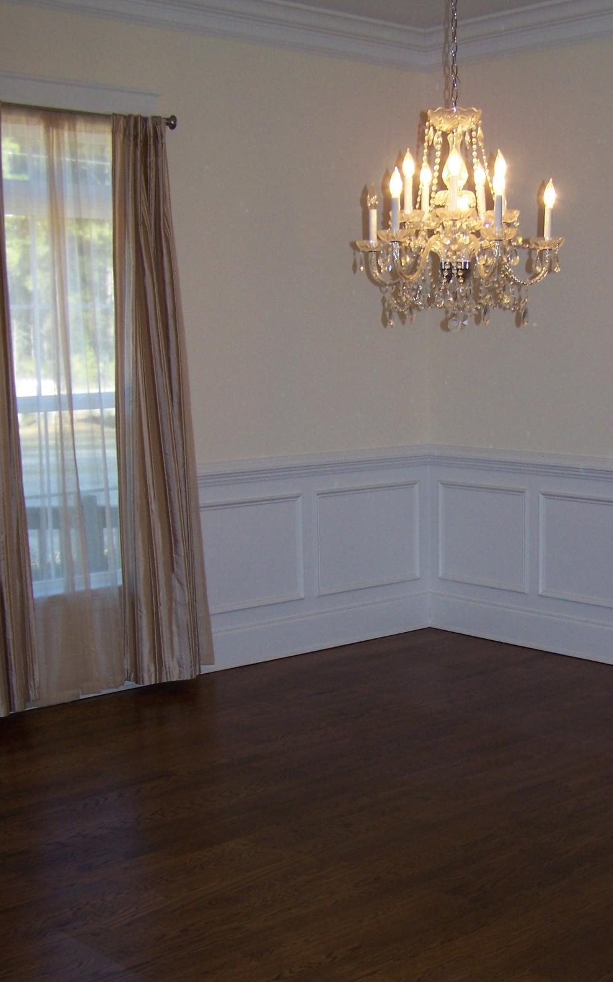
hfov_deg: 25.2
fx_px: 1364
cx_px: 389
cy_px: 595
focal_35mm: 51
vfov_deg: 39.4
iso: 80
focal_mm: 6.3
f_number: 2.8
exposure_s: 1/60
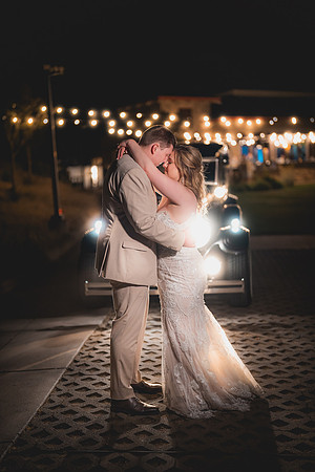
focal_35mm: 50
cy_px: 236
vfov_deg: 39.6
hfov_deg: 27.0
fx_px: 656
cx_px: 158
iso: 1250
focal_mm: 50
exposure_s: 1/200
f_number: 1.2
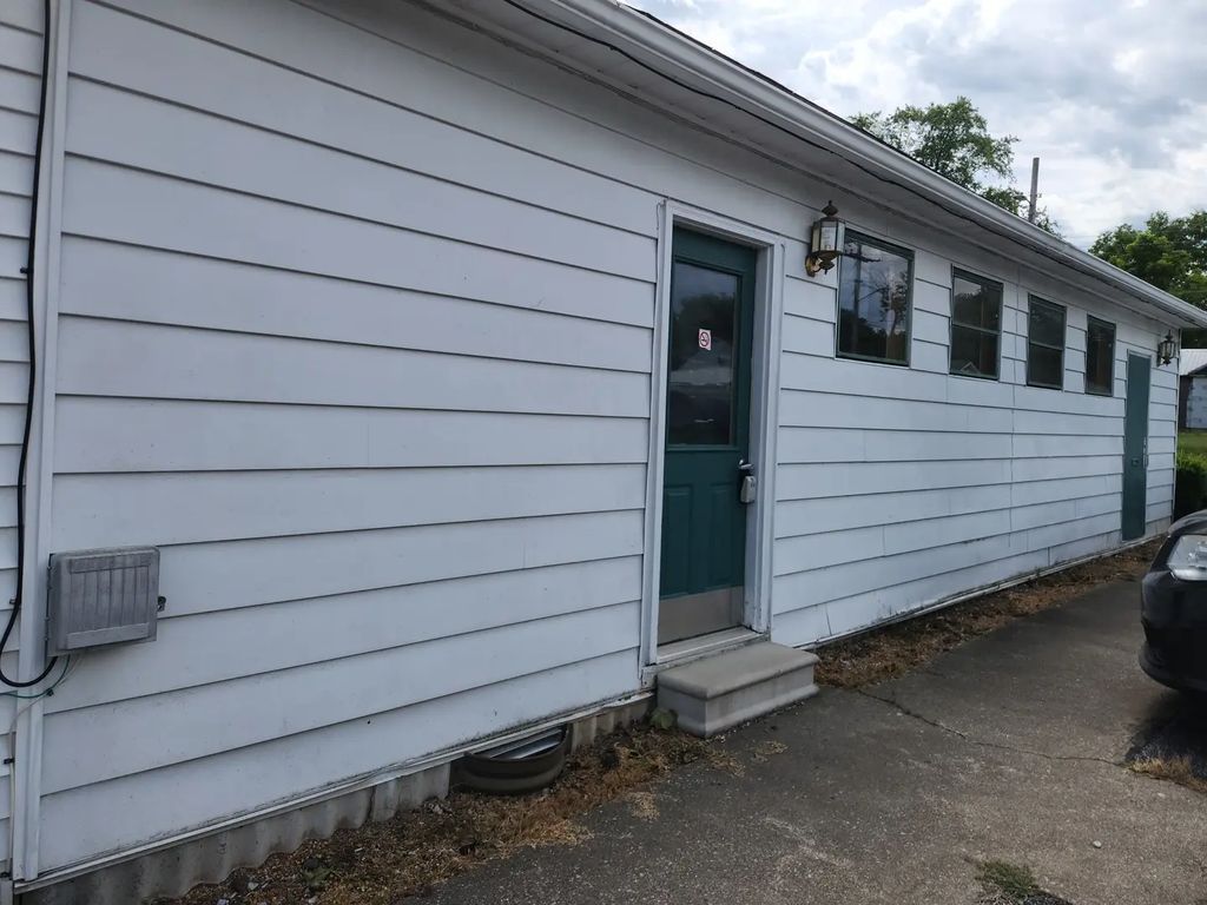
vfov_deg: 58.9
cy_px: 452
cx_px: 604
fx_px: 802
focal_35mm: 23
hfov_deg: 73.9
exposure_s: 1/1839
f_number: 1.8
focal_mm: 5.4
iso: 20
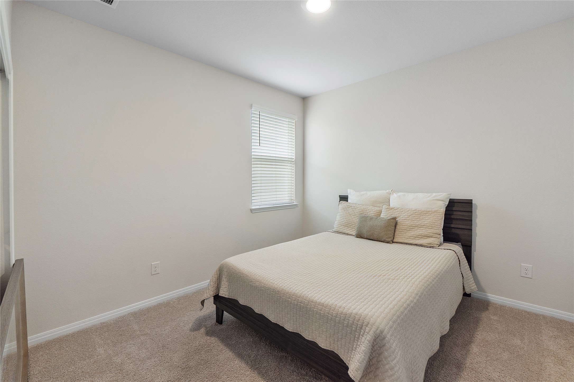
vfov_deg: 77.3
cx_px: 287
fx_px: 239
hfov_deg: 100.4
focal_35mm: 15
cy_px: 191
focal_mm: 10
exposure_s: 1/25
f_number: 7.1
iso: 100
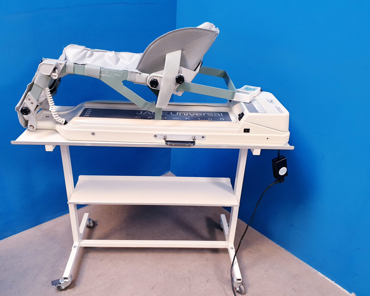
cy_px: 150
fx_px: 307
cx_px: 169
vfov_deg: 51.5
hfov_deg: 62.1
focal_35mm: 28
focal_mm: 4.3
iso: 200
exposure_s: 1/50
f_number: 2.4
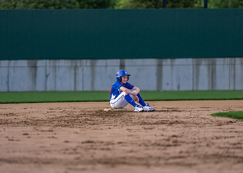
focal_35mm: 225
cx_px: 122
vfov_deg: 6.4
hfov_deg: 8.9
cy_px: 89
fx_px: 1553
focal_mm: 200
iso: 250
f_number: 2.8
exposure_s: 1/2500
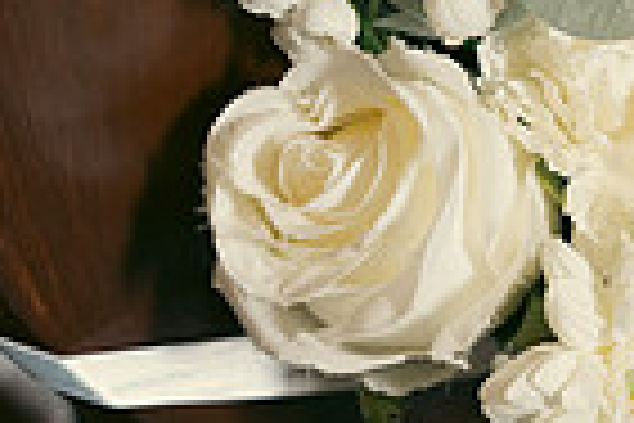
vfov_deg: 7.6
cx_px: 724
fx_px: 3187
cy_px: 61
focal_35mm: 181
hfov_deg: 11.2
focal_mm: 44
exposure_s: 1/200
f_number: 3.5
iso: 1600
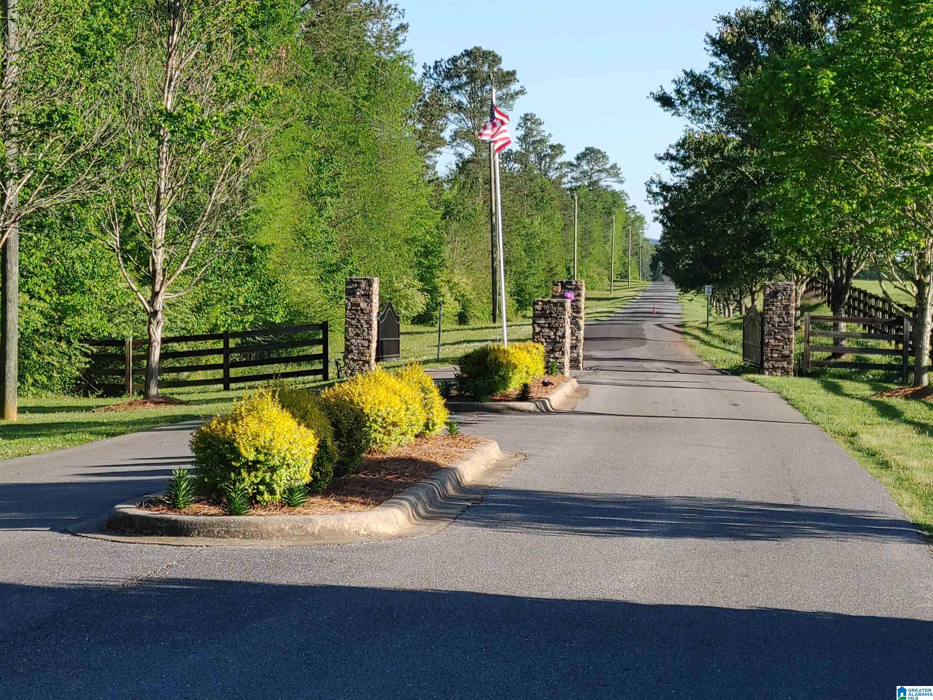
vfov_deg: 20.4
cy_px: 350
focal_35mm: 72
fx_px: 1941
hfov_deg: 27.0
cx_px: 466
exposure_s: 1/495
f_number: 1.8
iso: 50
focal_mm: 5.58
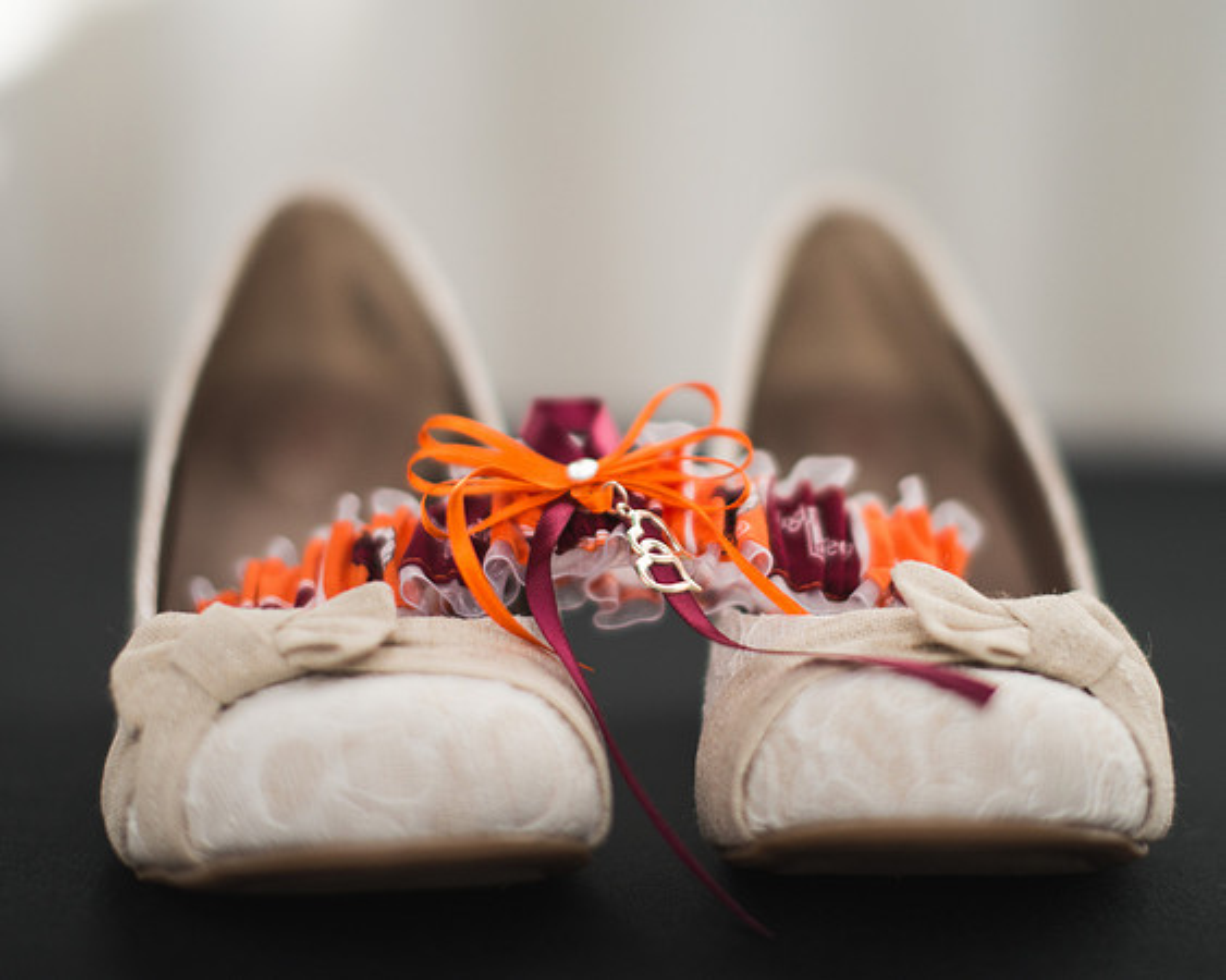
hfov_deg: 27.7
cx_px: 711
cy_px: 383
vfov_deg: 22.2
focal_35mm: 69
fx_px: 2487
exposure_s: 1/8000
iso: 280
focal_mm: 50
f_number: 1.4
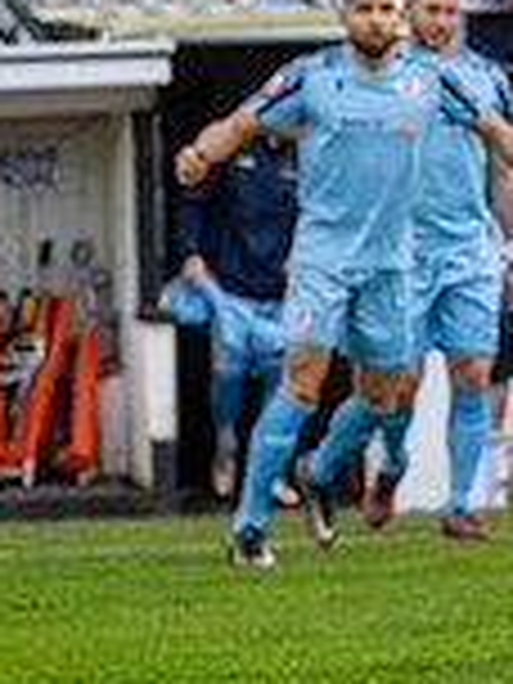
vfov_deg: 6.6
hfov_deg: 4.9
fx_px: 5908
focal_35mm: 299
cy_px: 378
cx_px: 937
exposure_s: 1/500
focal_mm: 70
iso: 2000
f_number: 4
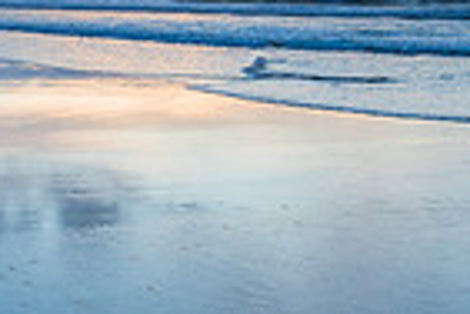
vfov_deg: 13.6
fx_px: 1305
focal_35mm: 100
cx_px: 17
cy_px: 42
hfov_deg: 19.9
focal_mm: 24
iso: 400
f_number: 6.3
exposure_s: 1/60
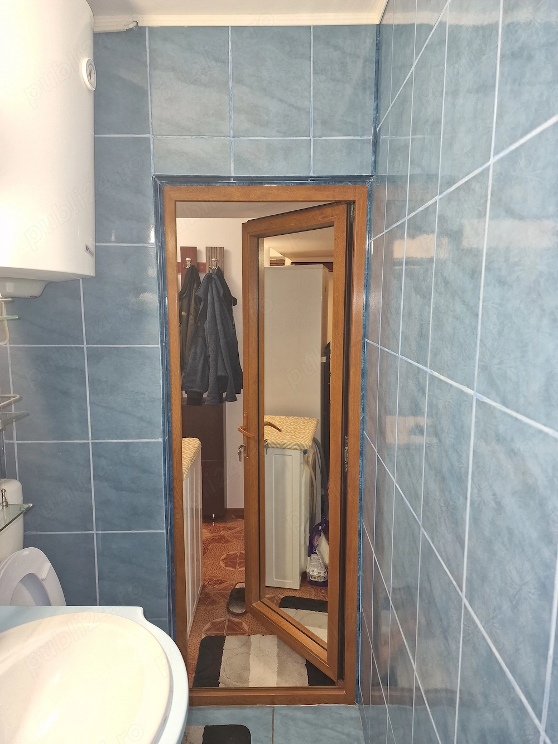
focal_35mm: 23
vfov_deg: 73.9
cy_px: 372
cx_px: 279
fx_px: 494
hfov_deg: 58.9
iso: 500
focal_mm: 6.4
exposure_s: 1/100
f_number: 1.8
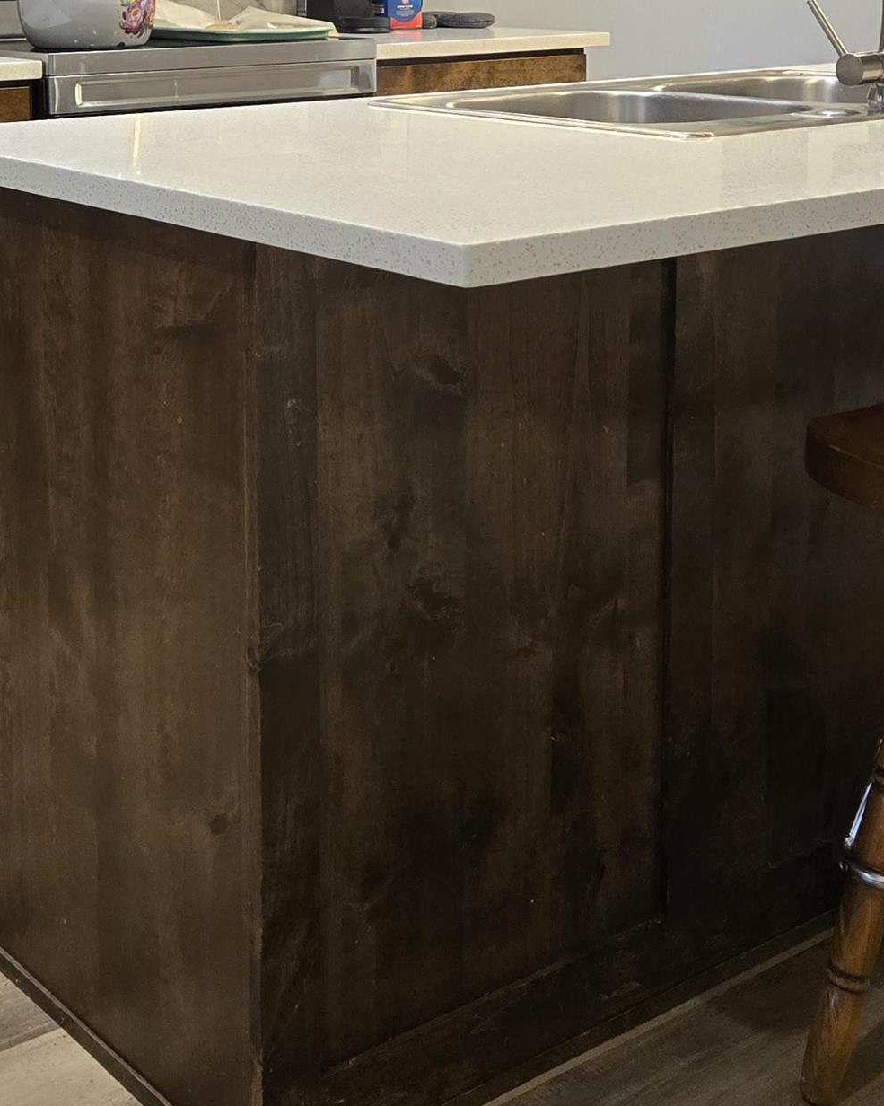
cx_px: 314
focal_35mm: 56
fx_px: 1832
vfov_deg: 32.5
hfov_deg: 27.0
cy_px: 188
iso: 400
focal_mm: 5.4
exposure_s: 1/120
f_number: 1.8
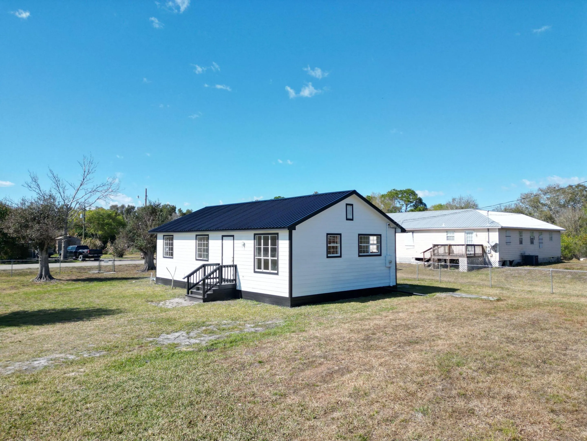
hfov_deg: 71.6
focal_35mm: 24
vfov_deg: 56.8
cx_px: 294
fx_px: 407
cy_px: 220
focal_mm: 6.72
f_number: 1.7
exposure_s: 1/3200
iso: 150
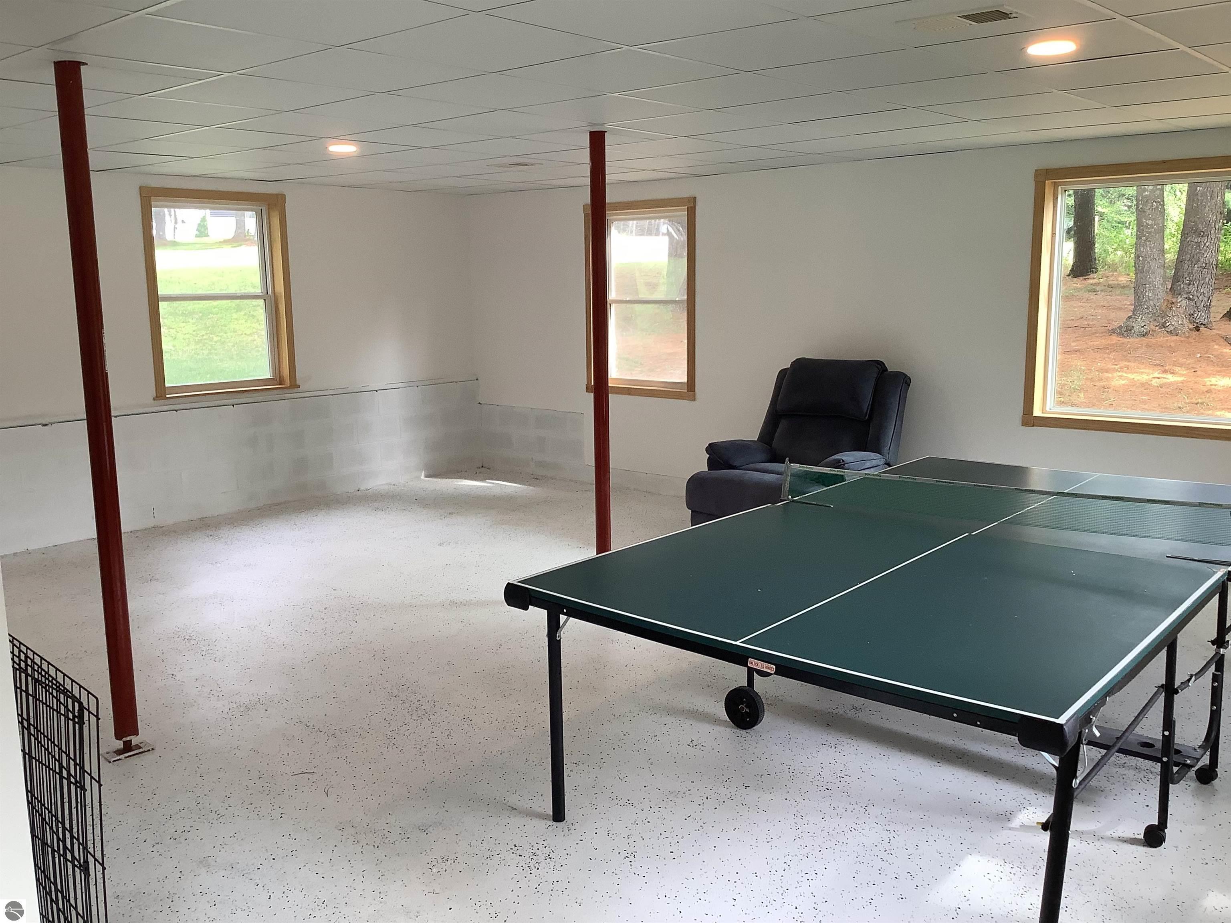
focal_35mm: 31
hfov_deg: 58.4
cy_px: 462
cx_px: 616
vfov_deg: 45.4
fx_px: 1102
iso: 50
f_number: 2.4
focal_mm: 3.3
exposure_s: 1/60
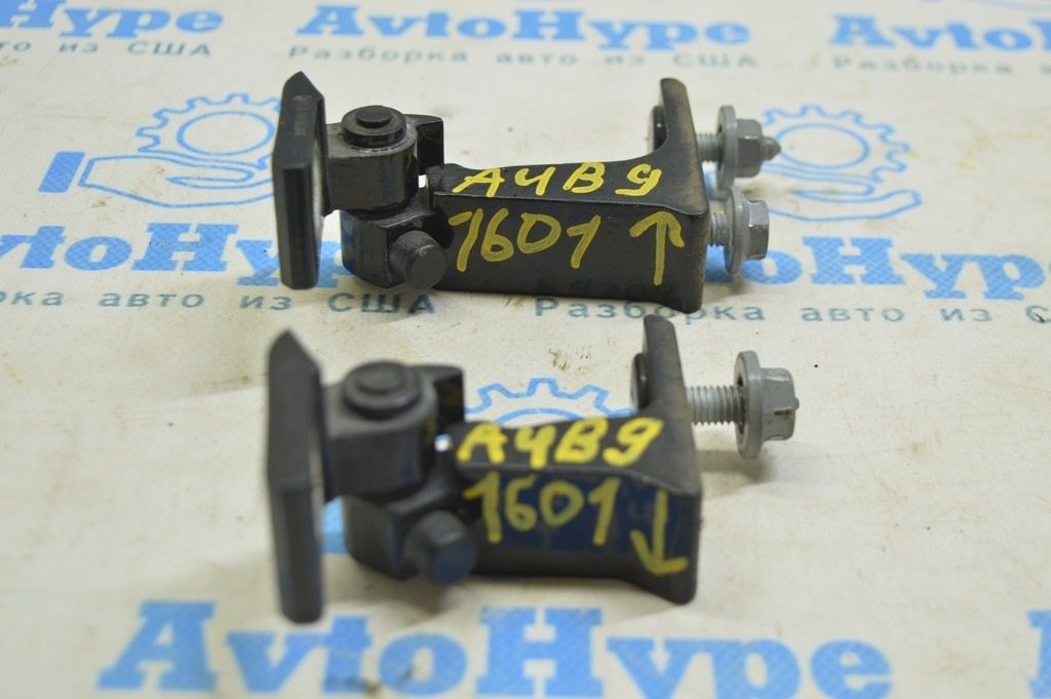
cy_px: 350
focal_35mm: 57
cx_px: 526
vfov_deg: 23.7
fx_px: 1663
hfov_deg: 35.1
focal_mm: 38
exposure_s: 1/20
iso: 400
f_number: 5.6
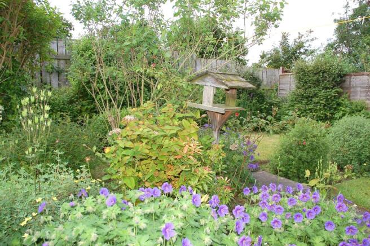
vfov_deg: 47.8
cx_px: 185
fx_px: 277
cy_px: 123
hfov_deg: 67.4
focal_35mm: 27
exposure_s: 1/500
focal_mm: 18
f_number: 5.6
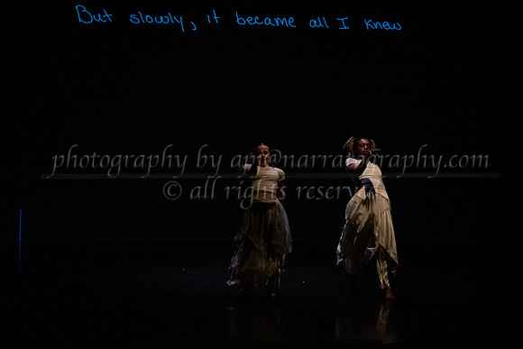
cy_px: 185
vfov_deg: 22.4
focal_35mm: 61
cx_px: 280
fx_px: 879
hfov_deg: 33.1
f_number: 4
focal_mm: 52
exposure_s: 1/400
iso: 6400
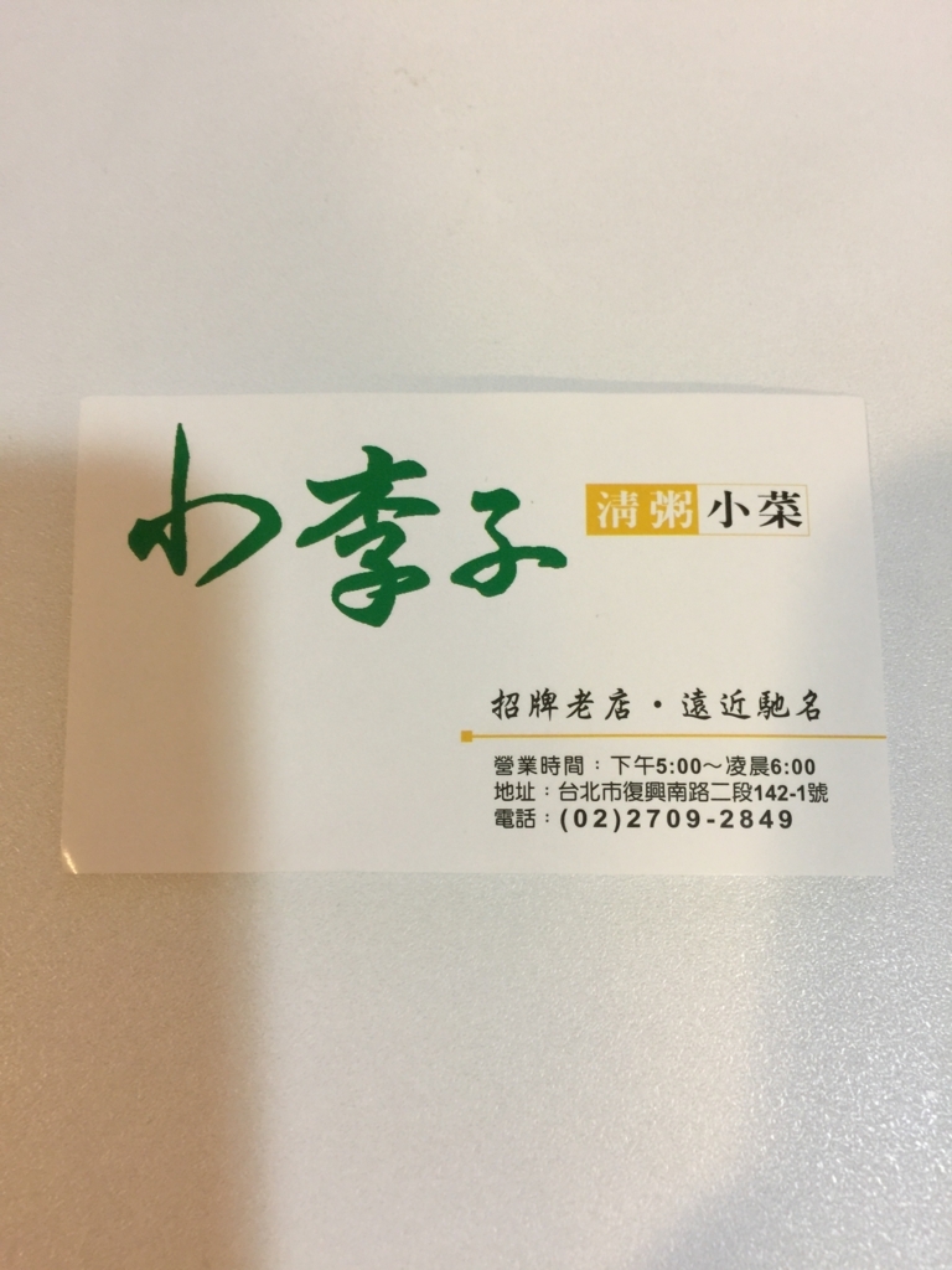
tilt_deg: -81.2
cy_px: 635
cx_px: 476
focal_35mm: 29
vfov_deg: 61.7
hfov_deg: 48.2
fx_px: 1063
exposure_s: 1/15
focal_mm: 4.15
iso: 80
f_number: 2.2
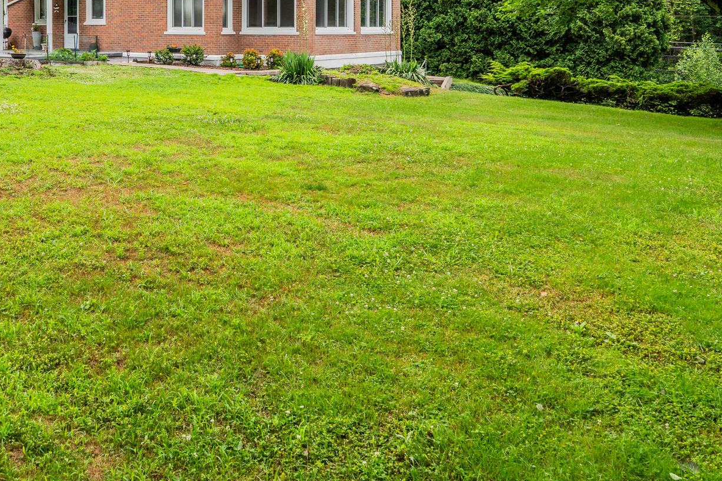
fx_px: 702
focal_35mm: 35
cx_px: 198
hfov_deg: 52.5
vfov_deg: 35.2
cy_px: 31
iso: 160
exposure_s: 1/100
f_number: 8
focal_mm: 14
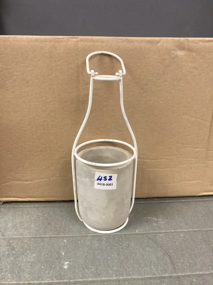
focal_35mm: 28
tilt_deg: -19.9
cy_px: 142
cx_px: 106
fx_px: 230
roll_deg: +0.4
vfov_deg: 63.4
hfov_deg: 49.7
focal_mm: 3.99
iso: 160
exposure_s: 1/50
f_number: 1.8
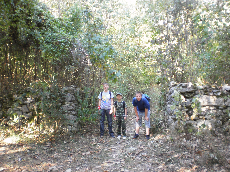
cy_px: 86
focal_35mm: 38
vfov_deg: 37.7
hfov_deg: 49.0
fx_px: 252
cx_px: 115
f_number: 3.1
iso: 125
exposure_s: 1/20
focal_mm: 6.3
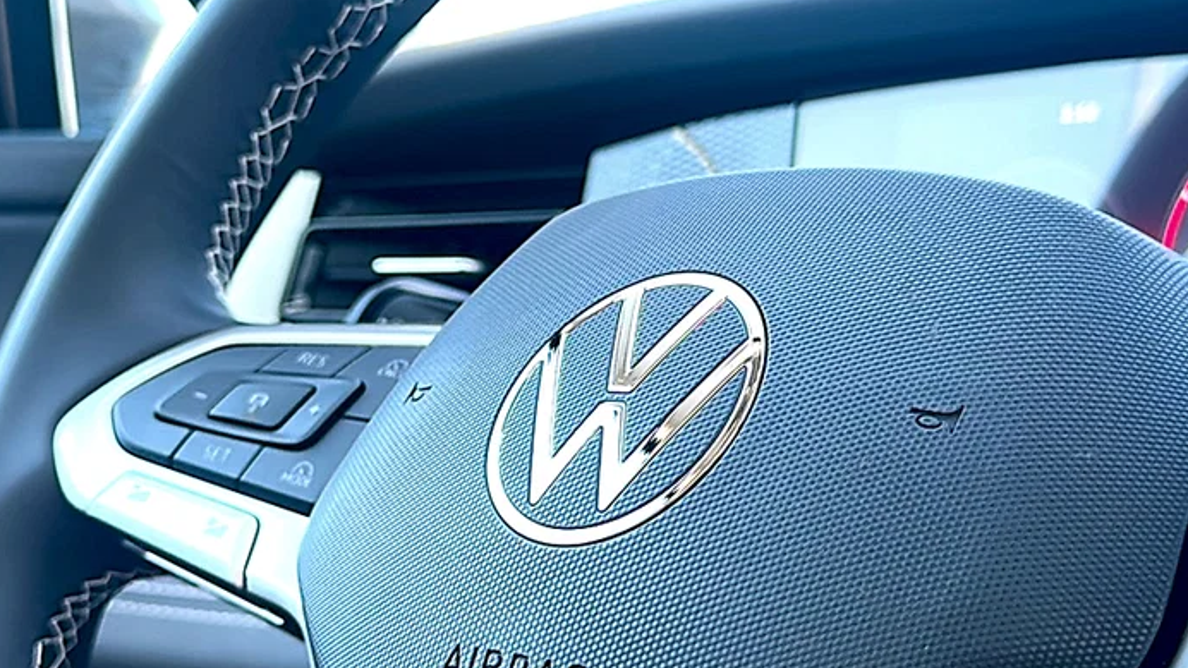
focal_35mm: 54
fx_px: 1701
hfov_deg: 38.5
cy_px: 355
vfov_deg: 22.2
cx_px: 596
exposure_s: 1/118
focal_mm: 6.86
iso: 50
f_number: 1.78
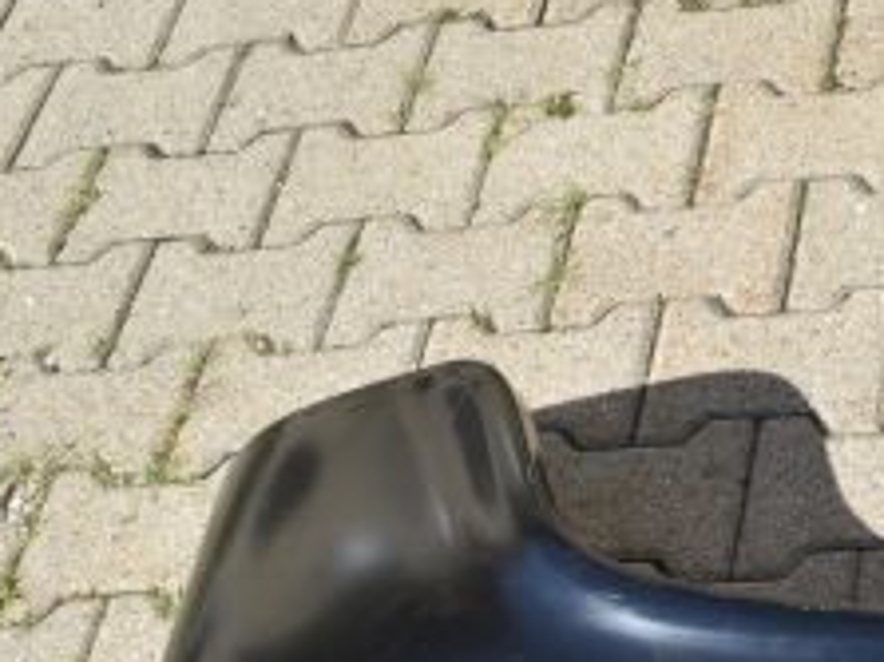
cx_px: 1078
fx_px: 2279
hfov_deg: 20.4
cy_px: 642
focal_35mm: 89
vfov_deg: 16.2
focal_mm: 23
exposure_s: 1/50
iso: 100
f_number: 20
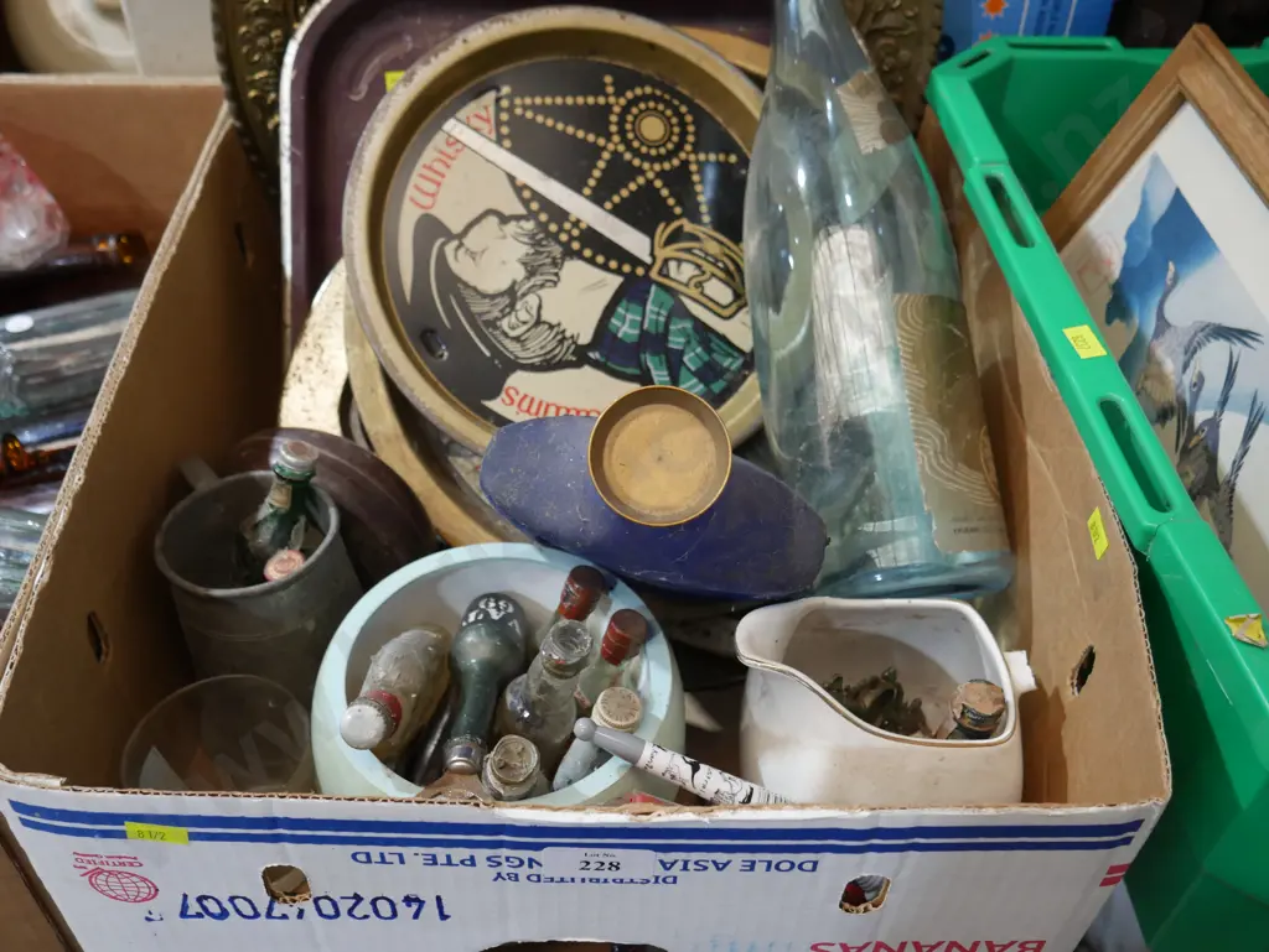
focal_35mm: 32
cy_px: 476
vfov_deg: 44.2
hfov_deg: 56.8
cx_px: 634
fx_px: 1174
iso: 800
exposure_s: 1/60
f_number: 3.6
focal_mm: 16
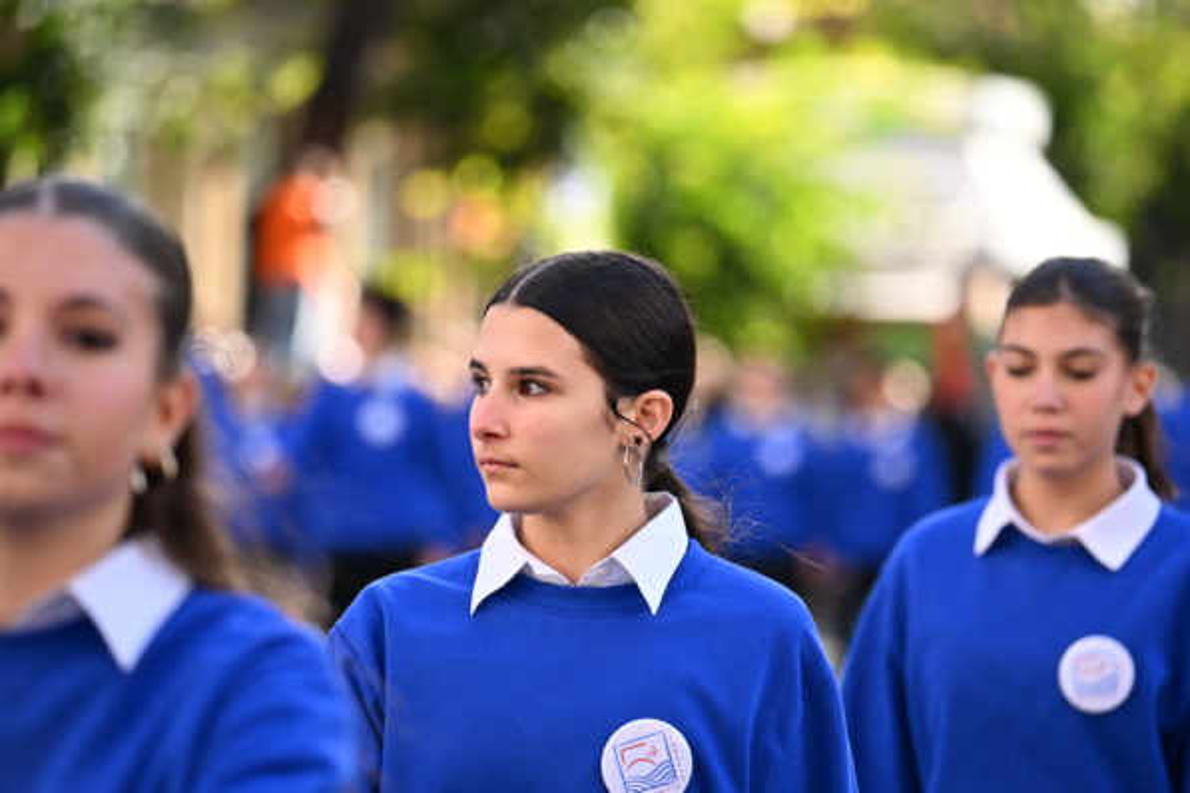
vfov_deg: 5.3
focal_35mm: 260
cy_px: 396
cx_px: 595
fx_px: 8594
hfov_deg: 7.9
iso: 1250
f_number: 5.6
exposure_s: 1/1250
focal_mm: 260
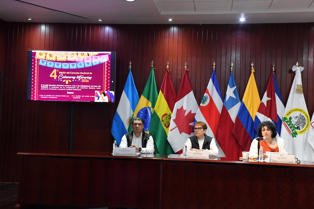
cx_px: 157
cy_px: 104
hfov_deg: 41.1
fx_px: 419
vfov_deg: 28.1
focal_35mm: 48
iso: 3200
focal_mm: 32
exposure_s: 1/50
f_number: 8
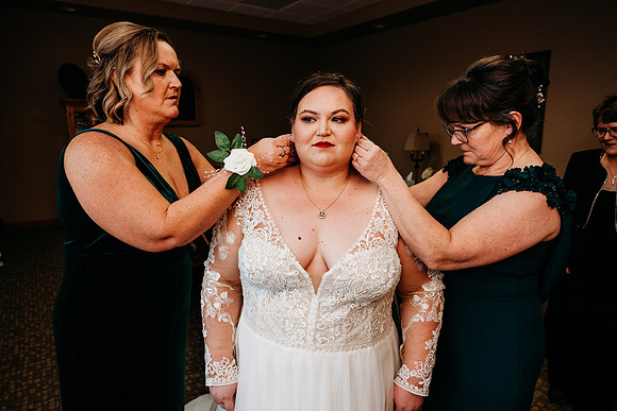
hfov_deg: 73.7
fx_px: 411
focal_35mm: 24
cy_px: 206
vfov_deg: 53.2
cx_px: 308
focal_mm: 24
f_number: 4.5
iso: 1250
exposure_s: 1/200
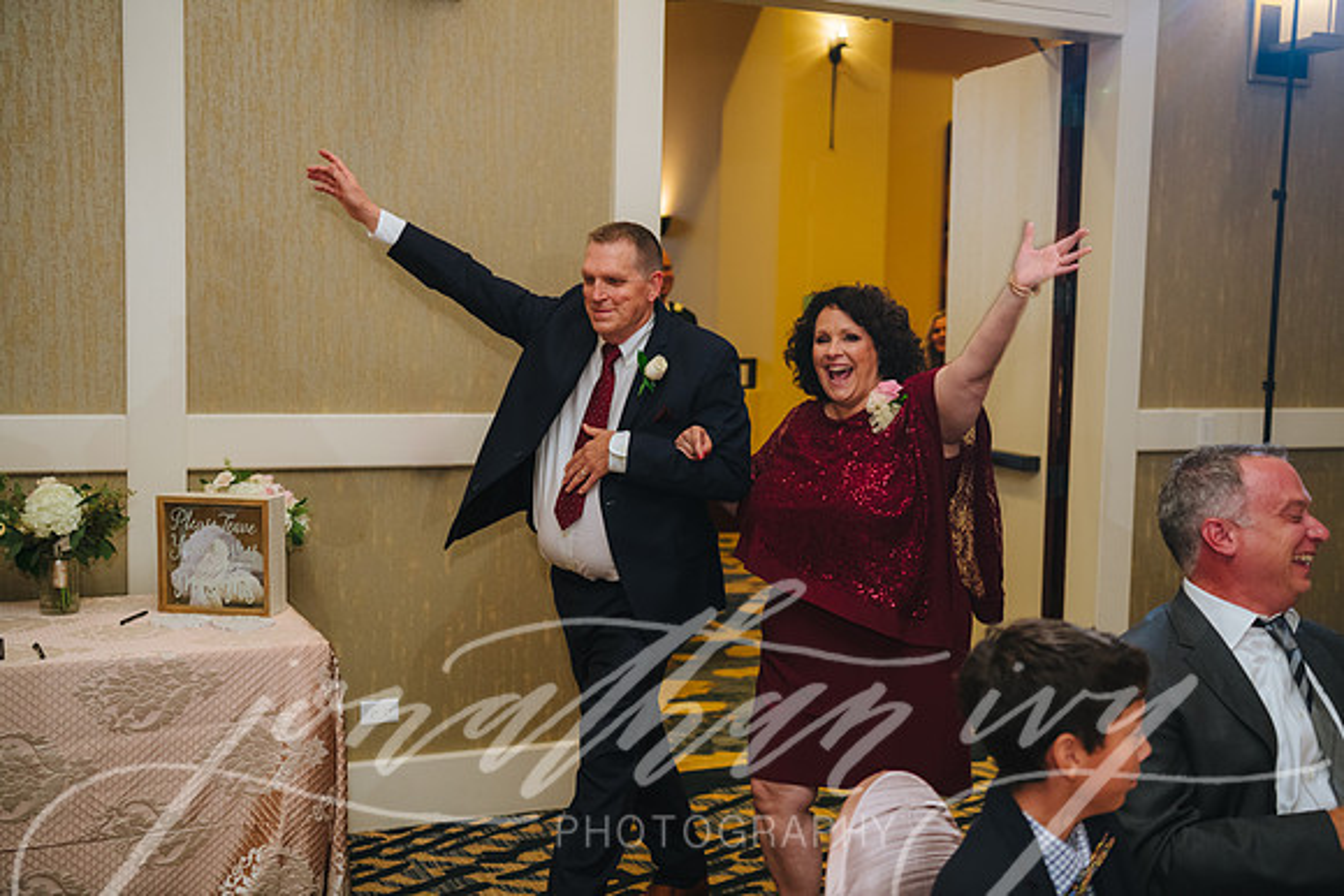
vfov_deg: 29.3
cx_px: 672
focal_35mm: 46
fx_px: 1718
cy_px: 448
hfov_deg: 42.7
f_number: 2.8
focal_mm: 46
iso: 1000
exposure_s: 1/160
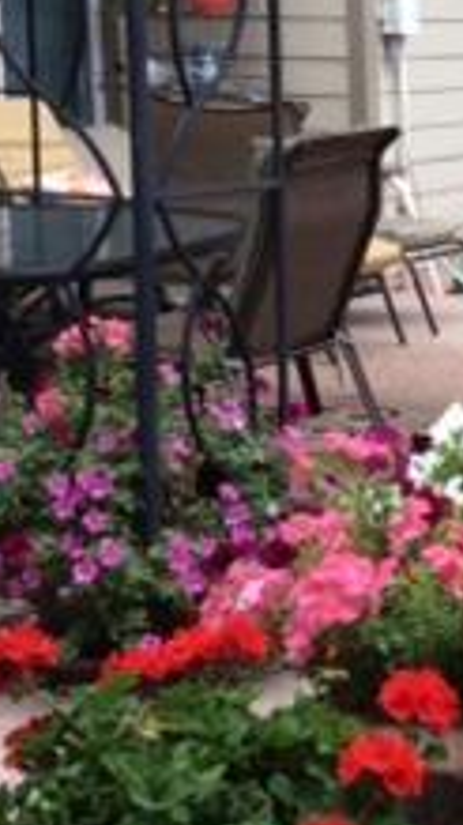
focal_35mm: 105
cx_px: 926
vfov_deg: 20.3
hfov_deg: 10.6
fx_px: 2294
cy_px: 339
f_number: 2.4
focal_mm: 3.3
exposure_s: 1/248
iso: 32
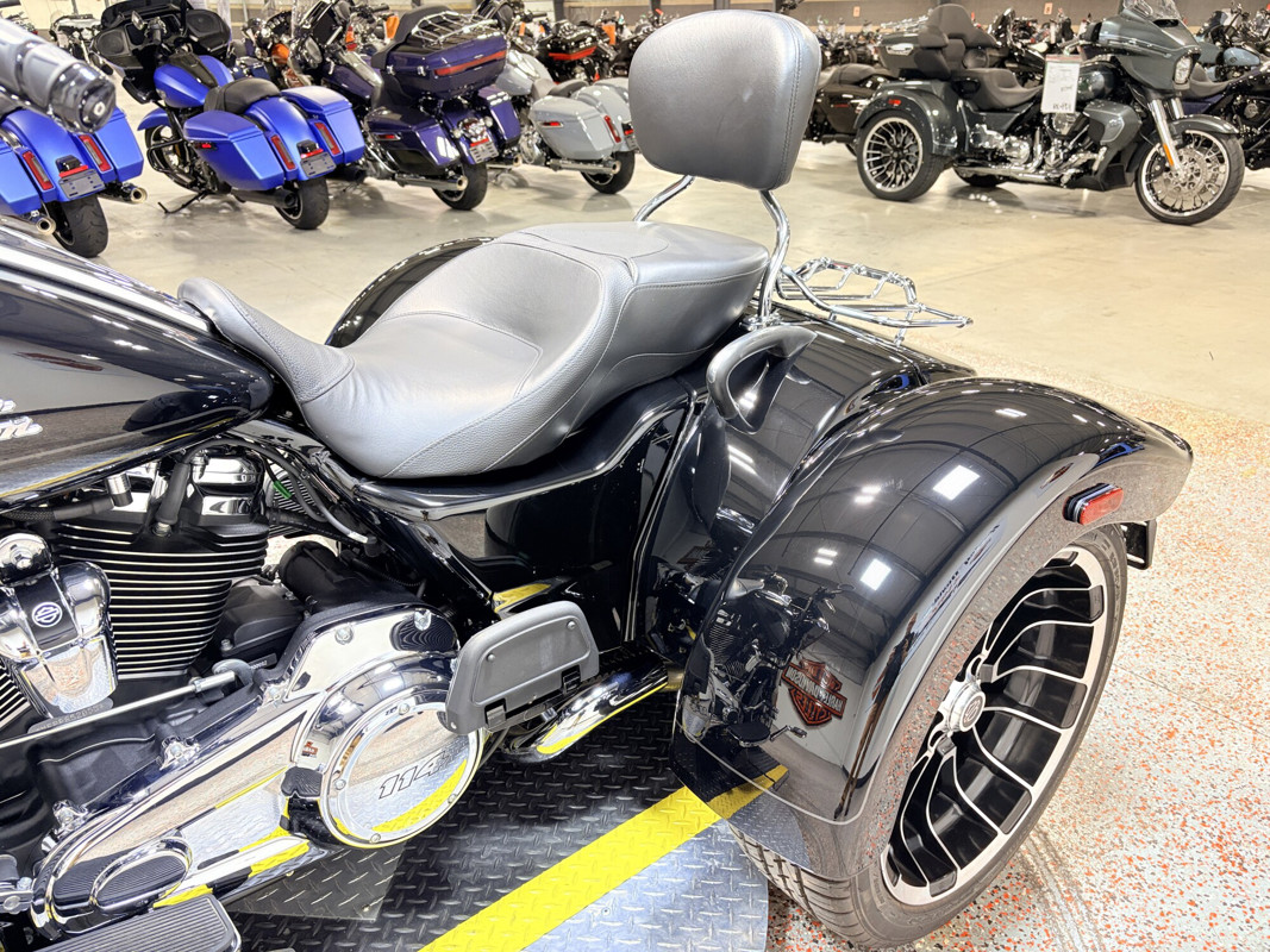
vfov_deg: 53.1
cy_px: 476
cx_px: 635
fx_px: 954
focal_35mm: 26
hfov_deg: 67.3
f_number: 1.6
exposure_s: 1/60
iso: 125
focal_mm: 5.96
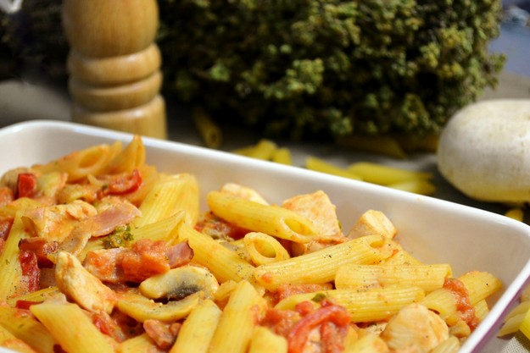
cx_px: 265
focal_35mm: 82
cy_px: 176
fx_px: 1215
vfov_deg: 16.6
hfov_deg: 24.6
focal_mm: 55
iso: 800
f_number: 5.6
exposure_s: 1/25
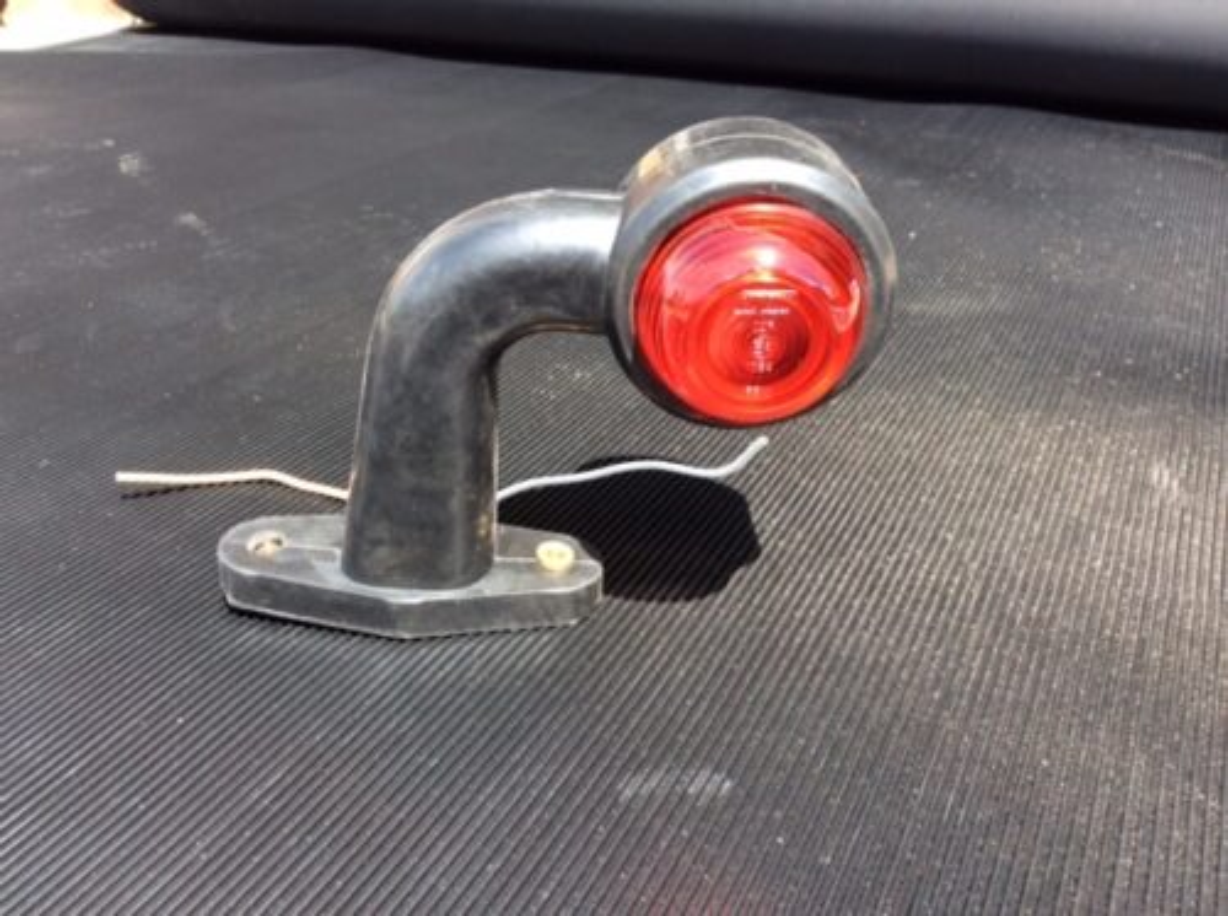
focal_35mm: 33
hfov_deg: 55.4
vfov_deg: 42.8
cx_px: 614
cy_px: 458
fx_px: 1168
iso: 32
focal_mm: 3.3
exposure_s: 1/176
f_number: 2.4
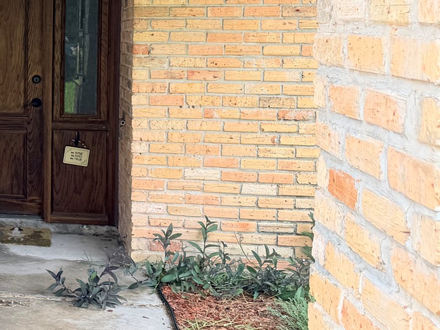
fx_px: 864
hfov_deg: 24.4
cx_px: -155
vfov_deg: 21.4
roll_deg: +0.1
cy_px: 72
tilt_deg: -3.4
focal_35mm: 68
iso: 80
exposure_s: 1/428
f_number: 1.78
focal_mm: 6.76
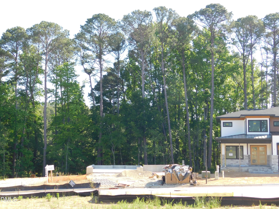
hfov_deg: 37.5
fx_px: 411
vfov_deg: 28.6
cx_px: 140
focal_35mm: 51
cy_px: 104
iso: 125
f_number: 3.8
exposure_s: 1/200
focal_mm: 9
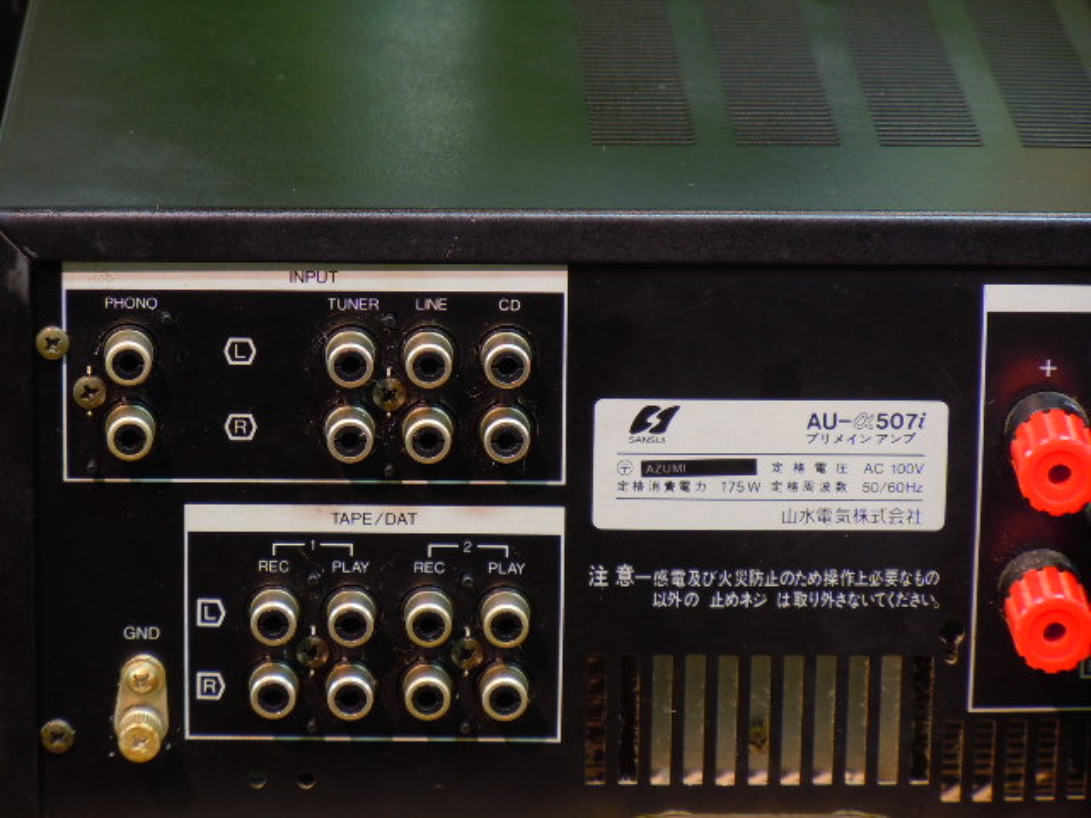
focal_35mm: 229
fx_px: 7217
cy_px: 409
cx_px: 546
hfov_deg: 8.6
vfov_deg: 6.5
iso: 100
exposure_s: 1/1.6
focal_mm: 41.2
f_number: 4.8
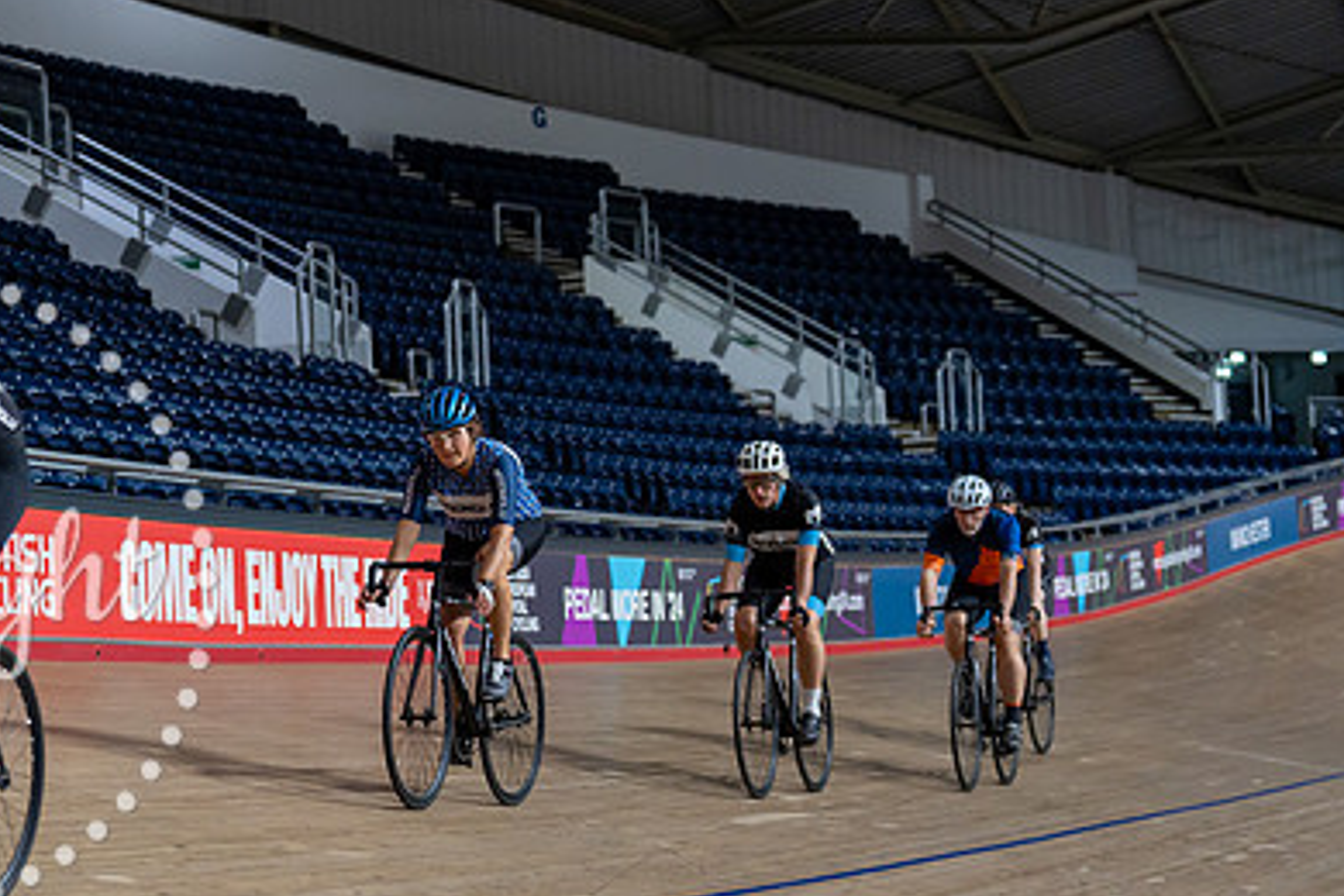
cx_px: 427
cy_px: 408
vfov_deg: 13.2
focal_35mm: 104
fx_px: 3882
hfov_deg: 19.6
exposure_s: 1/800
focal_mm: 70
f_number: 2.8
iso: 3200
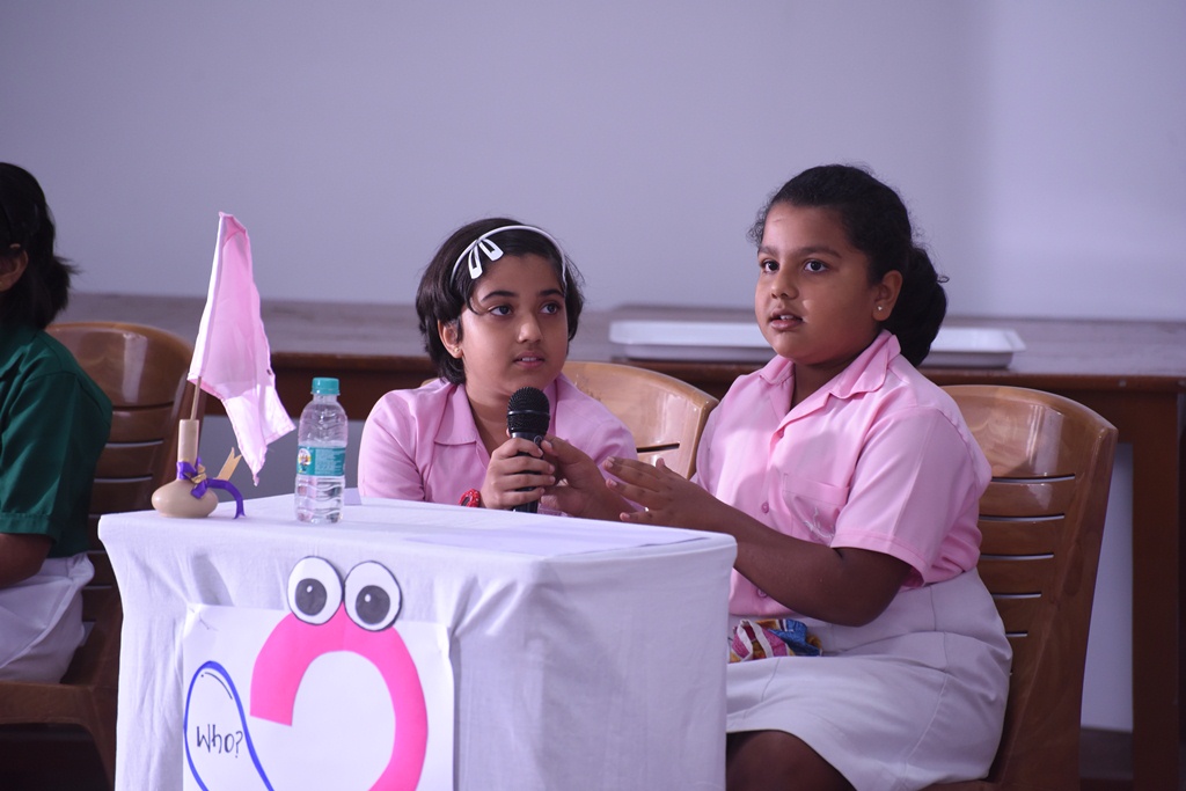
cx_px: 593
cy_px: 396
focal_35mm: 200
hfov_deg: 10.3
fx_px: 6589
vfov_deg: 6.9
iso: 1250
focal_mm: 200
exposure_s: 1/125
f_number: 5.3
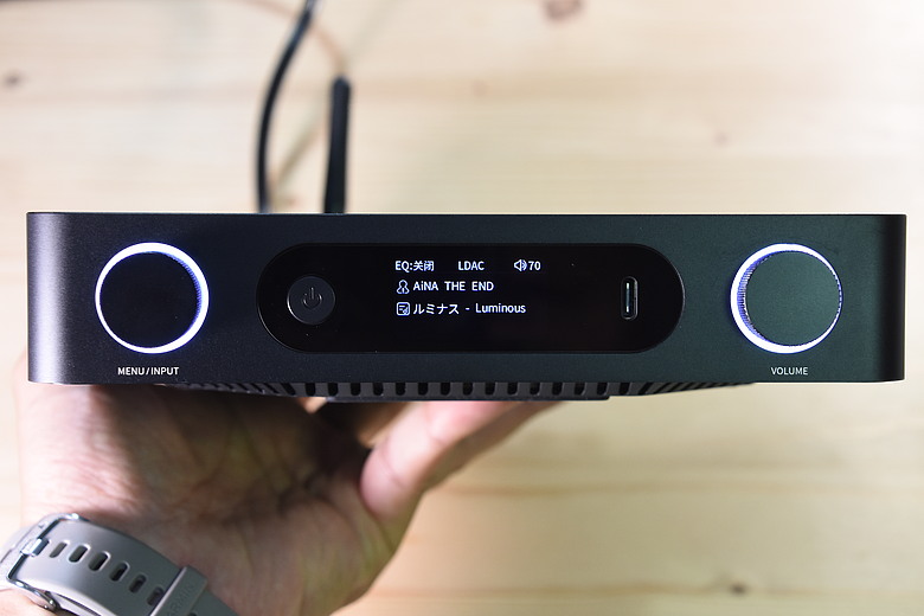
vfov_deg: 18.9
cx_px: 462
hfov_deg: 28.1
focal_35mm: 72
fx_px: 1848
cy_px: 308
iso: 1000
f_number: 6.3
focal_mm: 48
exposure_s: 1/100
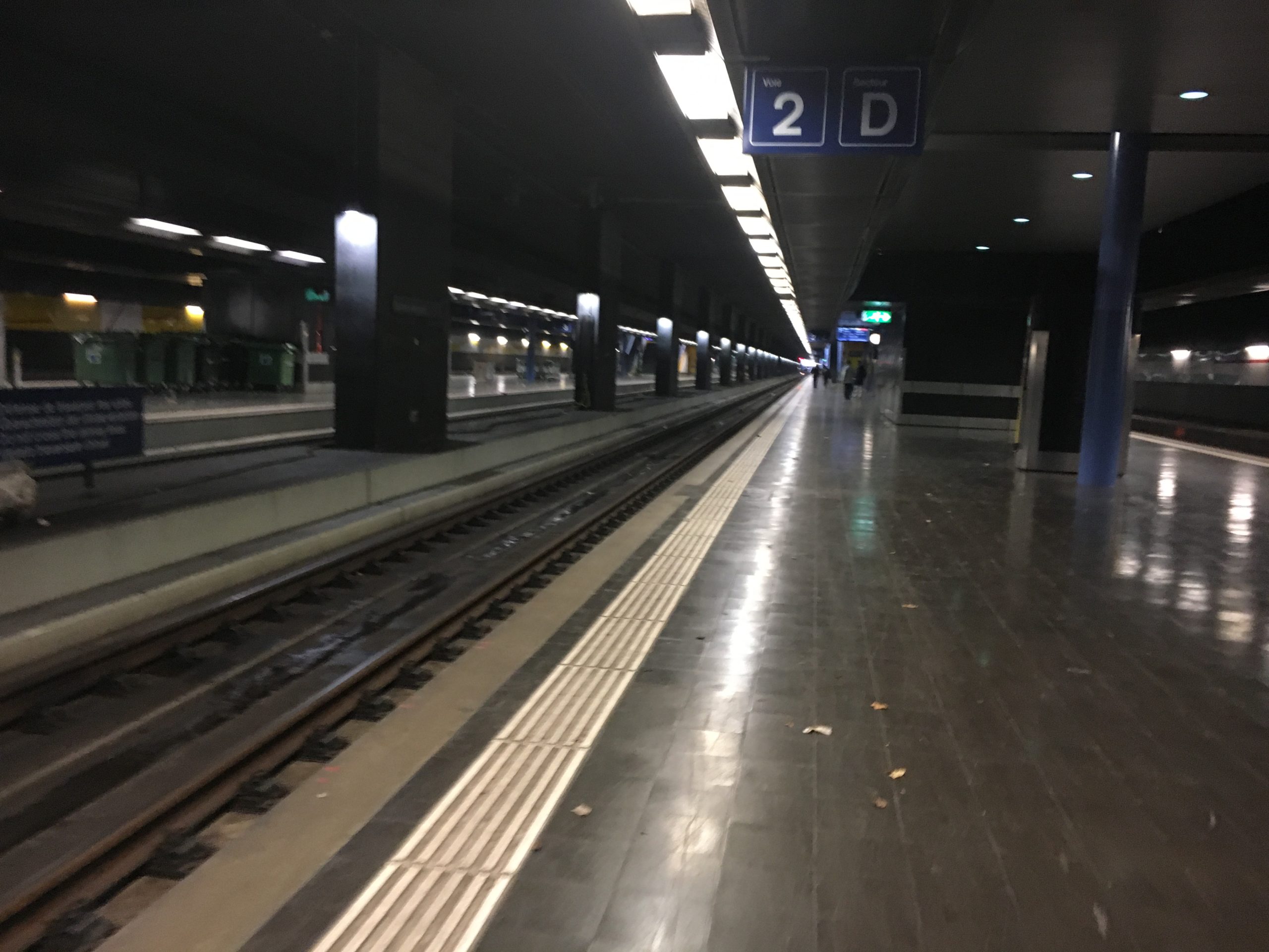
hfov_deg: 61.7
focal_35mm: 29
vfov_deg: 48.2
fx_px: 1063
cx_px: 634
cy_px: 476
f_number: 2.2
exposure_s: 1/20
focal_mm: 4.15
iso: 200
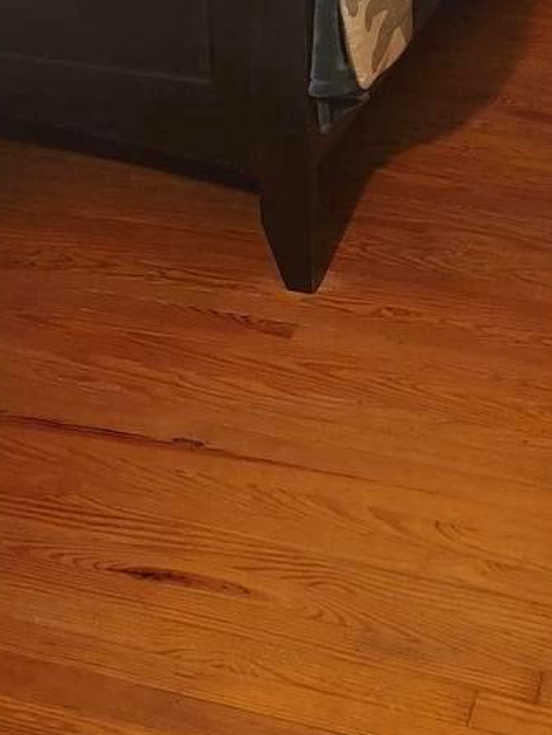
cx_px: 303
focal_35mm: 83
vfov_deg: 21.8
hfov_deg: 17.8
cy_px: -144
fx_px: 1765
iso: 640
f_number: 1.8
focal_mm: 6.7
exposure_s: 1/29
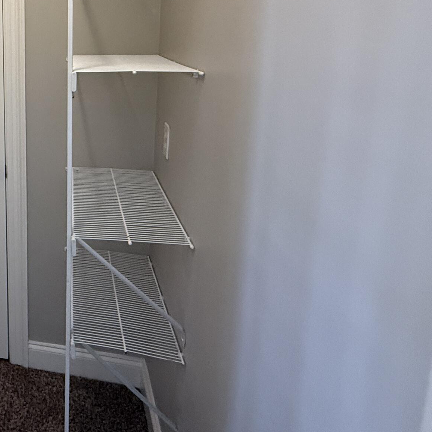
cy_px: 104
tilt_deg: -12.2
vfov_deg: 48.9
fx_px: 452
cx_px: -58
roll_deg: +2.1
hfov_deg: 40.0
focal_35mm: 32
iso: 320
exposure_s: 1/60
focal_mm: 2.22
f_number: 2.2
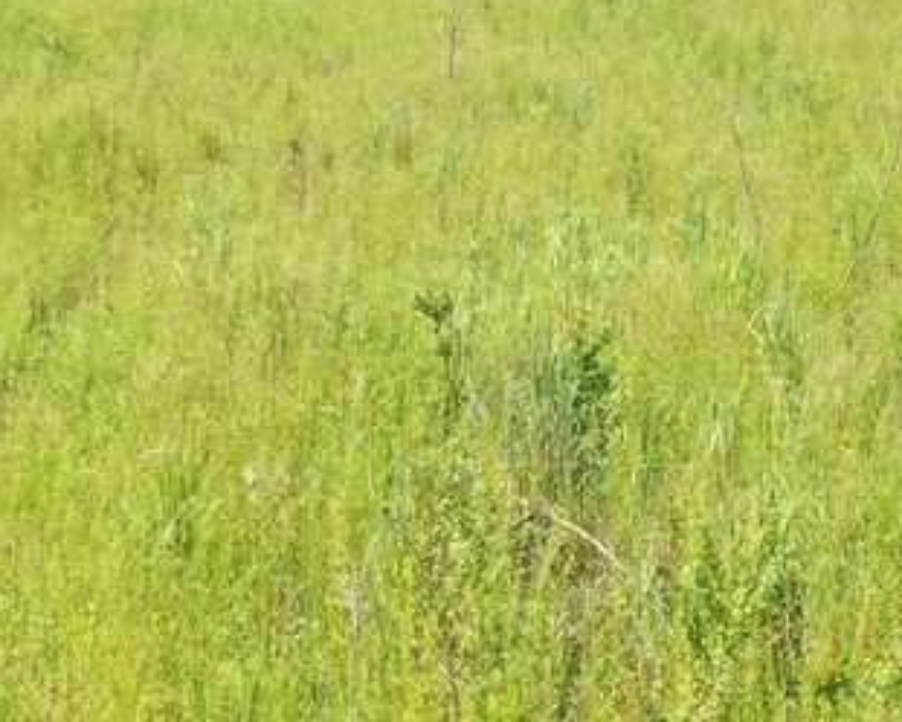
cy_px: -216
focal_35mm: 108
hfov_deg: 17.7
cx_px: 647
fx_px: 2884
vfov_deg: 13.7
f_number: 3.2
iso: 100
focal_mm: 10.26
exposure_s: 1/80
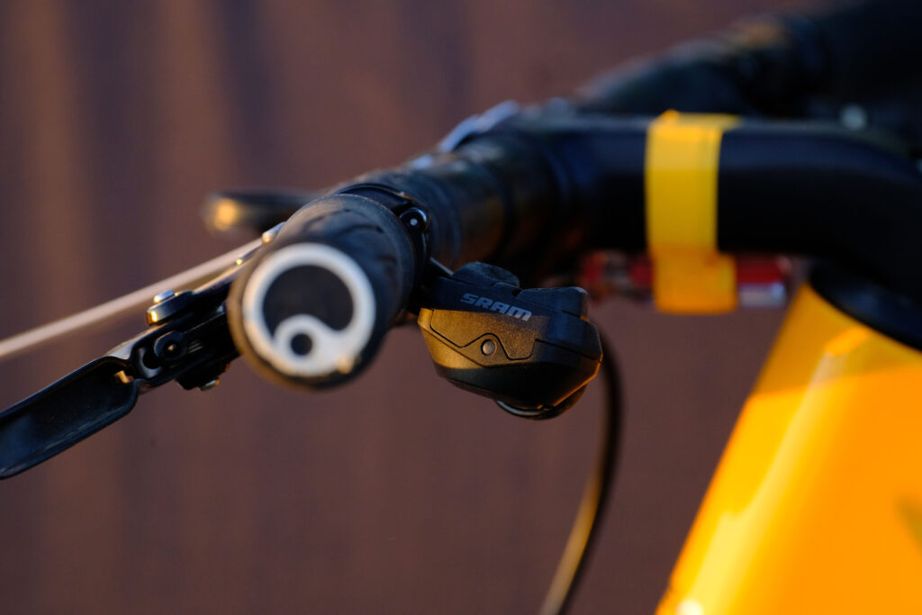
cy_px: 308
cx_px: 461
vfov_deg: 6.0
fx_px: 5891
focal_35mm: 230
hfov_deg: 8.9
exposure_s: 1/250
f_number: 5.6
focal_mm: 153.2
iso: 800
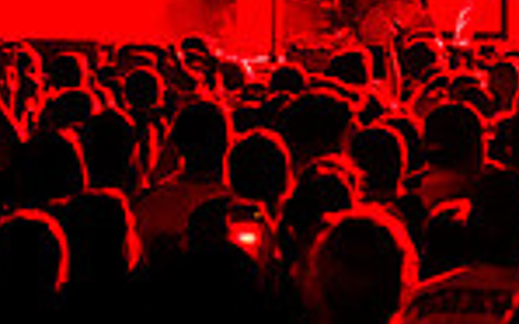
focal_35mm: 278
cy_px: 120
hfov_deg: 7.4
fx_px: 3931
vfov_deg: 4.7
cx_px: 909
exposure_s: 1/125
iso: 2000
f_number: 4
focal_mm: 70
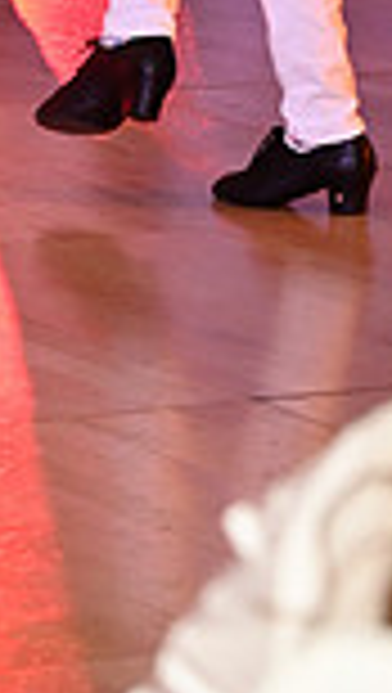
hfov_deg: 3.2
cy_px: -576
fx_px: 6888
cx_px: -327
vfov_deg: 5.7
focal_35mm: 374
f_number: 5
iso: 2000
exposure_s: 1/200
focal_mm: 95
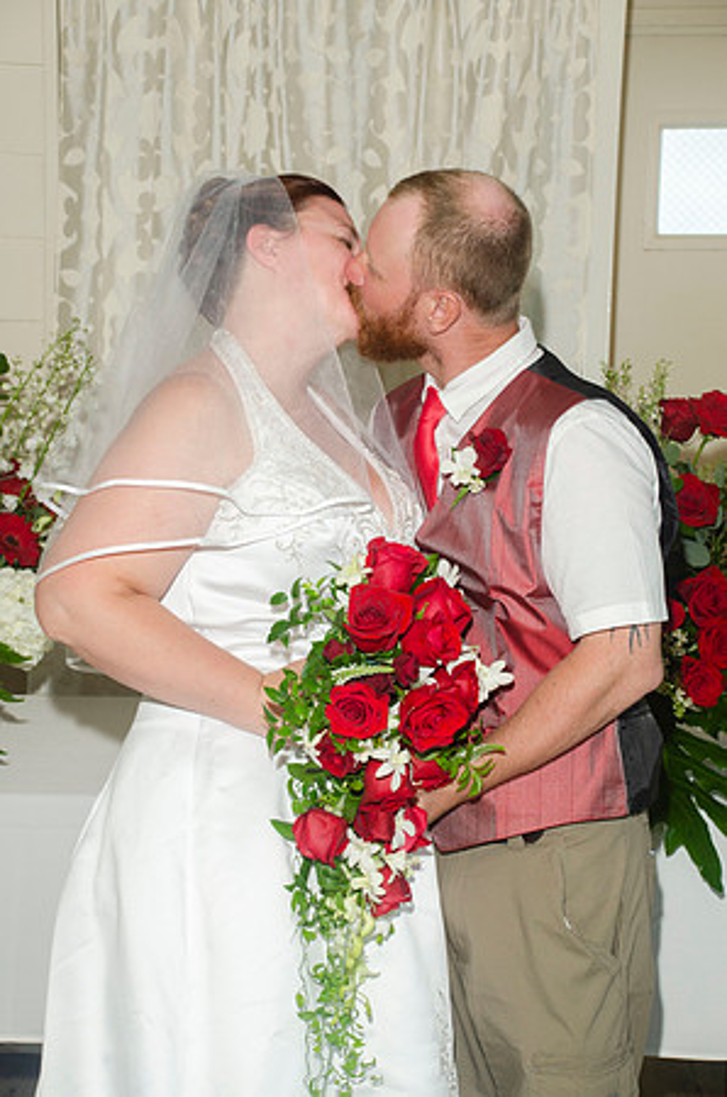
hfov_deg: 18.8
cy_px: 548
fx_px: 2191
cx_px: 364
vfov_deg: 28.1
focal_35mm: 72
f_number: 5.6
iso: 400
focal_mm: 48
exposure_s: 1/250
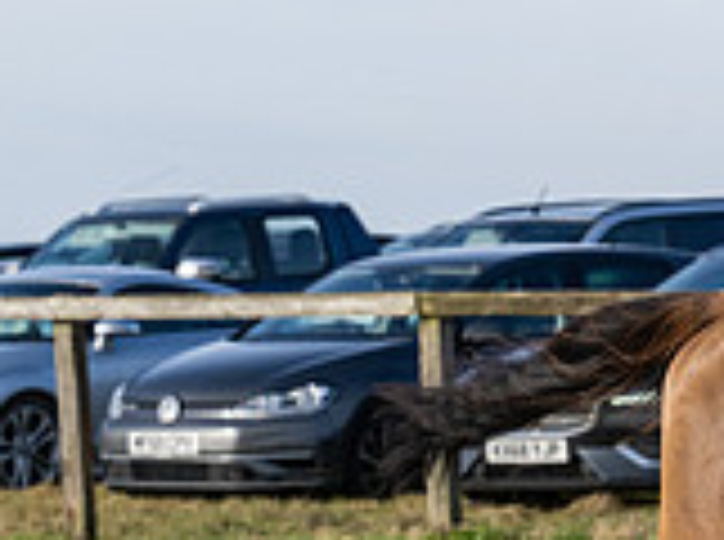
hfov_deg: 4.9
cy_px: 456
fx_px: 8410
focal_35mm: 403
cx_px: 873
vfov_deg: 3.7
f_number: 5
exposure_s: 1/2500
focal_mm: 93
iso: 400
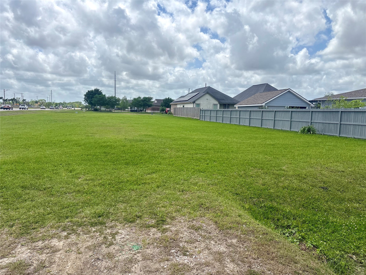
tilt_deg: -4.6
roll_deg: -0.4
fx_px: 275
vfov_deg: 53.1
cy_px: 138
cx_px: 183
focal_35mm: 26
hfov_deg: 67.3
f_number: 1.6
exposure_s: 1/4950
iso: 50
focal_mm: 5.96
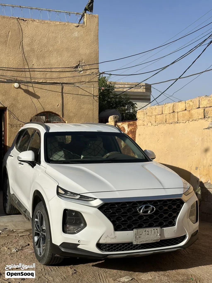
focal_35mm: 48
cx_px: 106
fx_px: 392
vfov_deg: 39.7
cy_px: 142
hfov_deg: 30.3
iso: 64
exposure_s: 1/7092
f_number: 1.78
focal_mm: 6.86
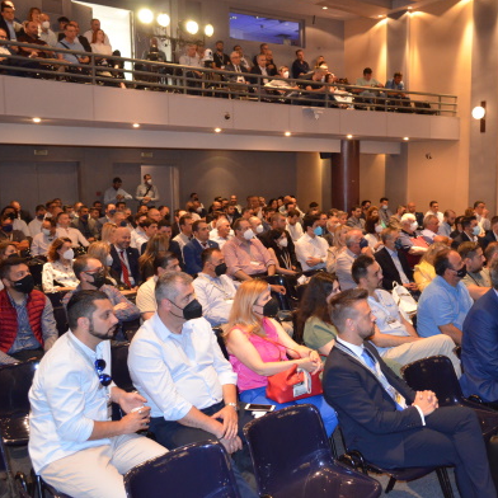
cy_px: 247
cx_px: 314
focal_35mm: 35
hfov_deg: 46.8
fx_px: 570
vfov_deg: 47.2
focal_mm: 18
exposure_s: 1/60
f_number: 3.5
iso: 3200
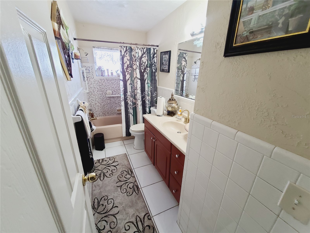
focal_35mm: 13
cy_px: 116
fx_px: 116
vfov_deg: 89.9
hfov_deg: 106.2
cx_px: 155
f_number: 2.2
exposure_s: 1/60
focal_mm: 2.2
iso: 250
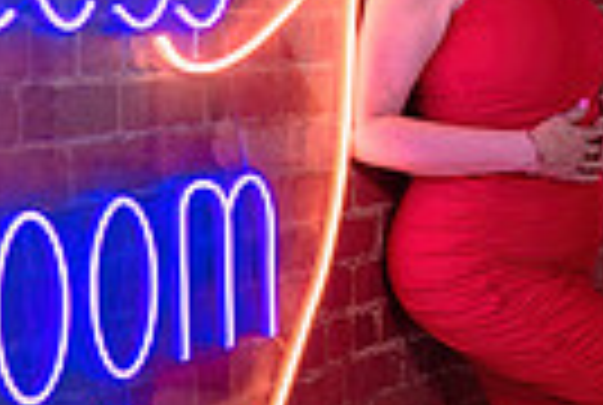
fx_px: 2149
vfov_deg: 10.8
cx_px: -183
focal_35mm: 128
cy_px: 135
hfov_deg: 15.2
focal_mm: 28
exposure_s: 1/100
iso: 400
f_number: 2.8
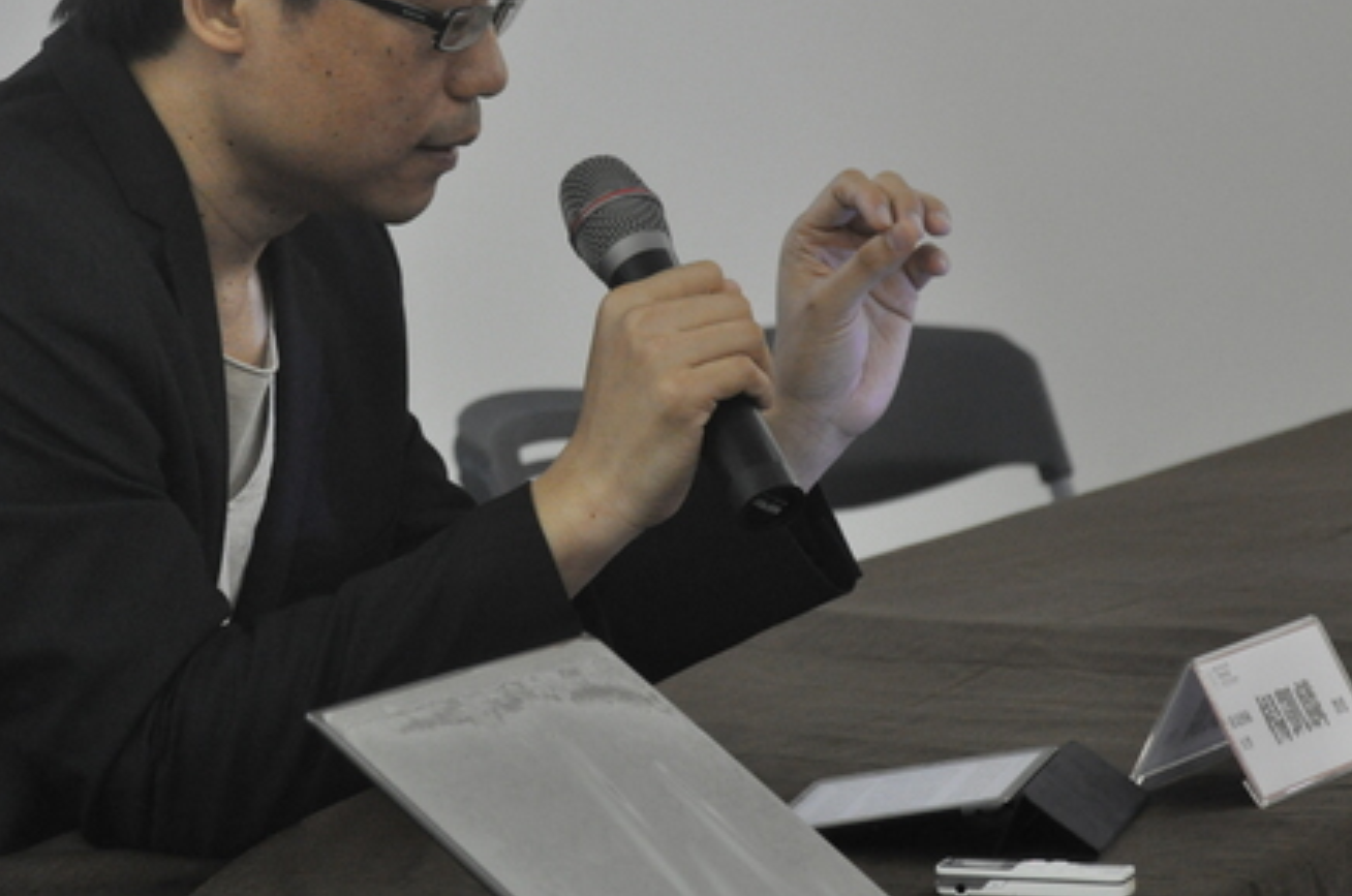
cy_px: 281
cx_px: 397
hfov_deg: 11.4
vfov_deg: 7.6
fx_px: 6778
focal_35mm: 181
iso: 1600
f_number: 5.3
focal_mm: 75
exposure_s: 1/15
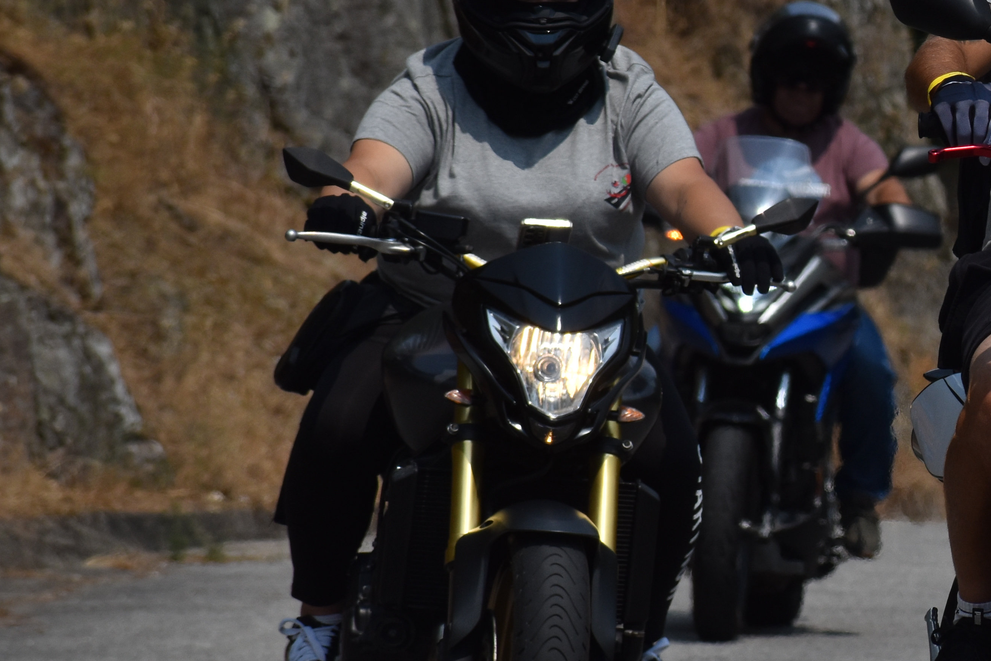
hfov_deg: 3.9
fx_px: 14649
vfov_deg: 2.6
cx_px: 1130
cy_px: 214
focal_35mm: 532
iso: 200
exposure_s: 1/2000
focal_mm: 155
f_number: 9
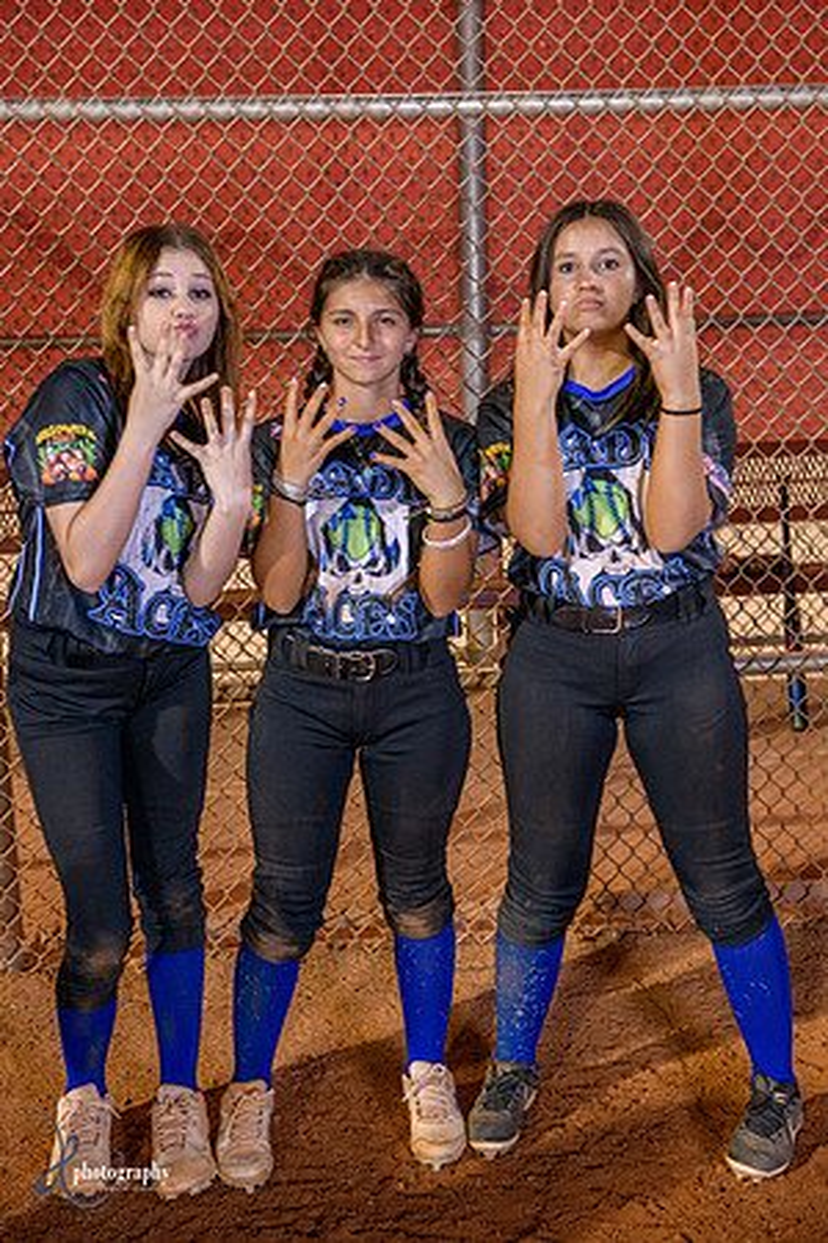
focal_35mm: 52
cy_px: 622
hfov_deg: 26.0
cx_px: 414
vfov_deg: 38.2
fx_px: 1794
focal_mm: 52
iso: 2000
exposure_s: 1/80
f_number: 5
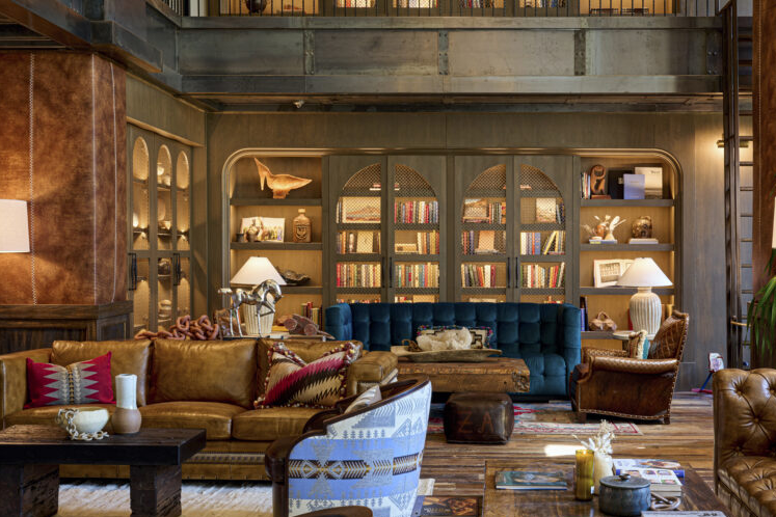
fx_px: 1035
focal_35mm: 48
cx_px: 448
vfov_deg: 28.1
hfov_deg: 41.0
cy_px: 255
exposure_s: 1/2.5
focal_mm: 35
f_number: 11
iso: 200
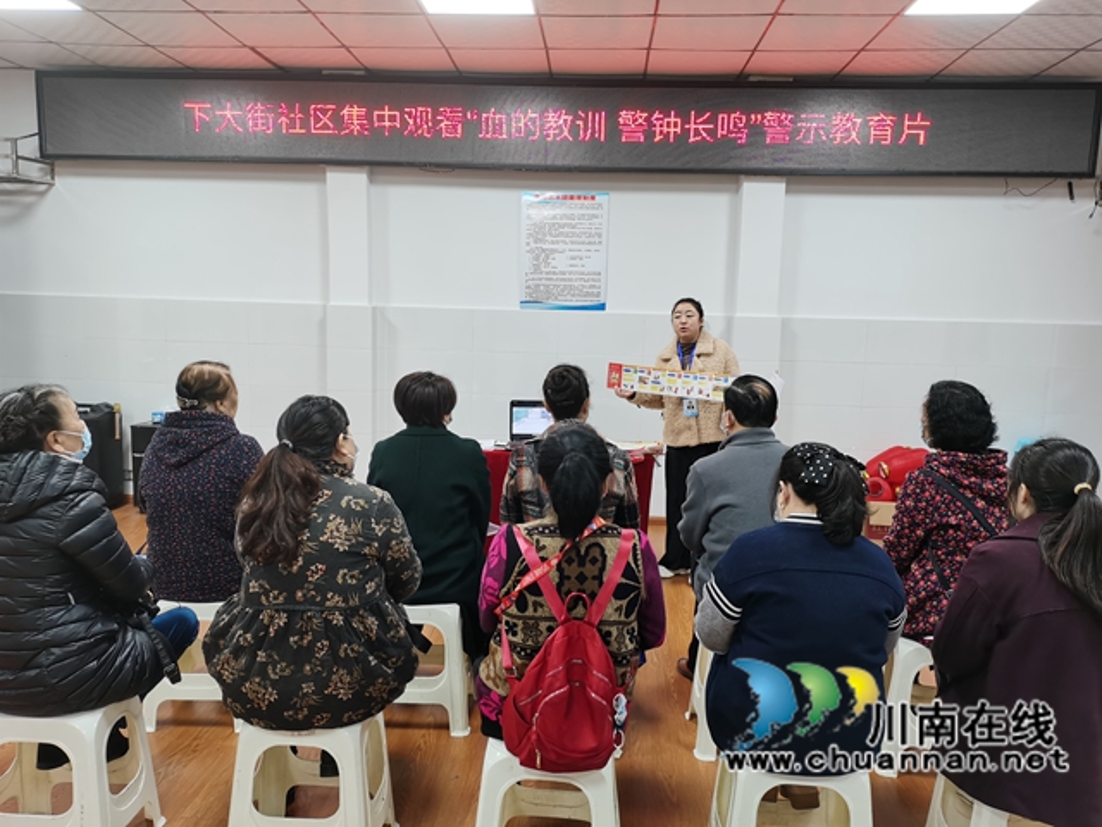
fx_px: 860
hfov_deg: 65.3
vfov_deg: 51.4
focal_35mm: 27
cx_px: 551
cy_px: 414
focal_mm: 5.58
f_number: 1.8
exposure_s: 1/100
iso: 250
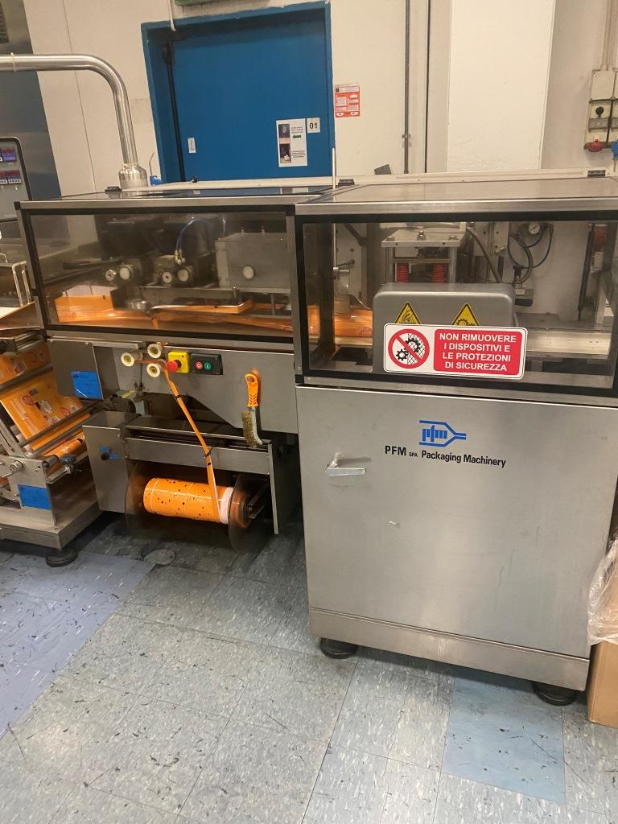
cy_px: 412
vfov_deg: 67.3
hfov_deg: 53.1
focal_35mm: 26
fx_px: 619
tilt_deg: -23.5
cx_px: 309
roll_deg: +2.1
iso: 500
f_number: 1.8
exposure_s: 1/50
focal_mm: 4.25
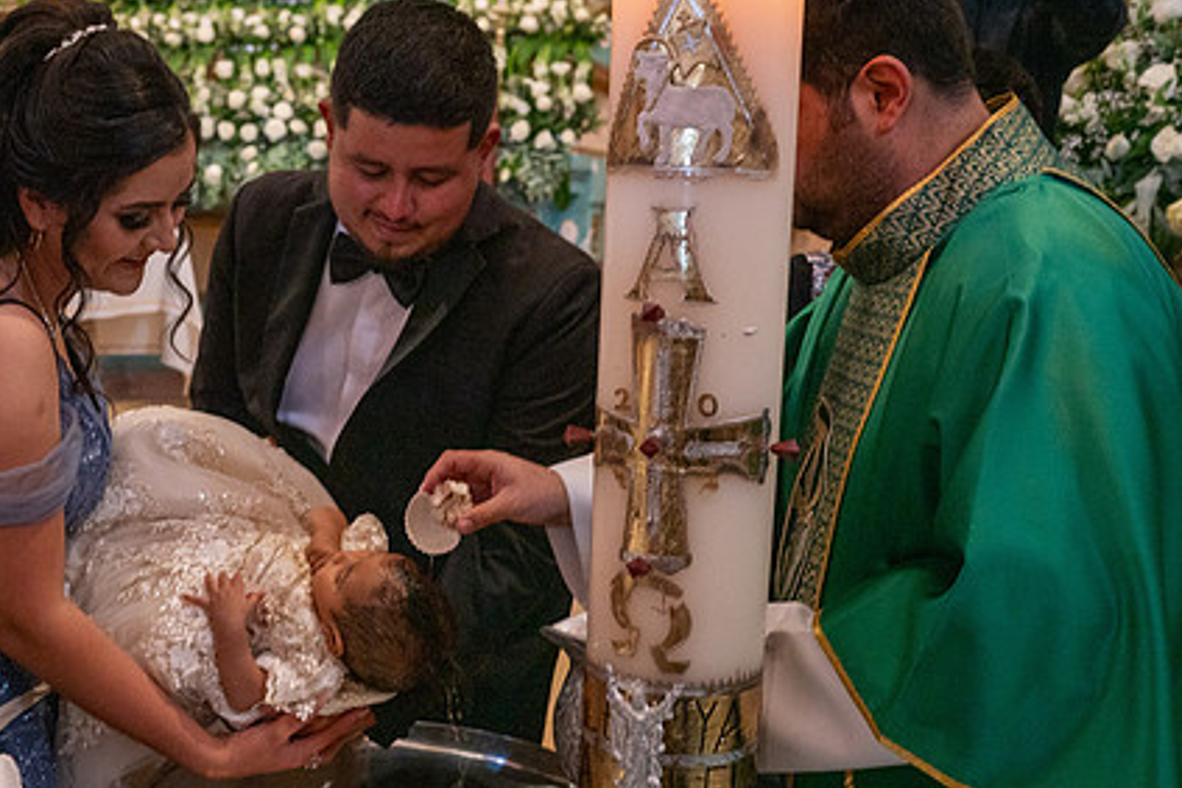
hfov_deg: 40.7
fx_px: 1576
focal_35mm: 48
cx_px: 405
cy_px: 479
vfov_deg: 28.0
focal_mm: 35
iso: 2500
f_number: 5
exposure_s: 1/100
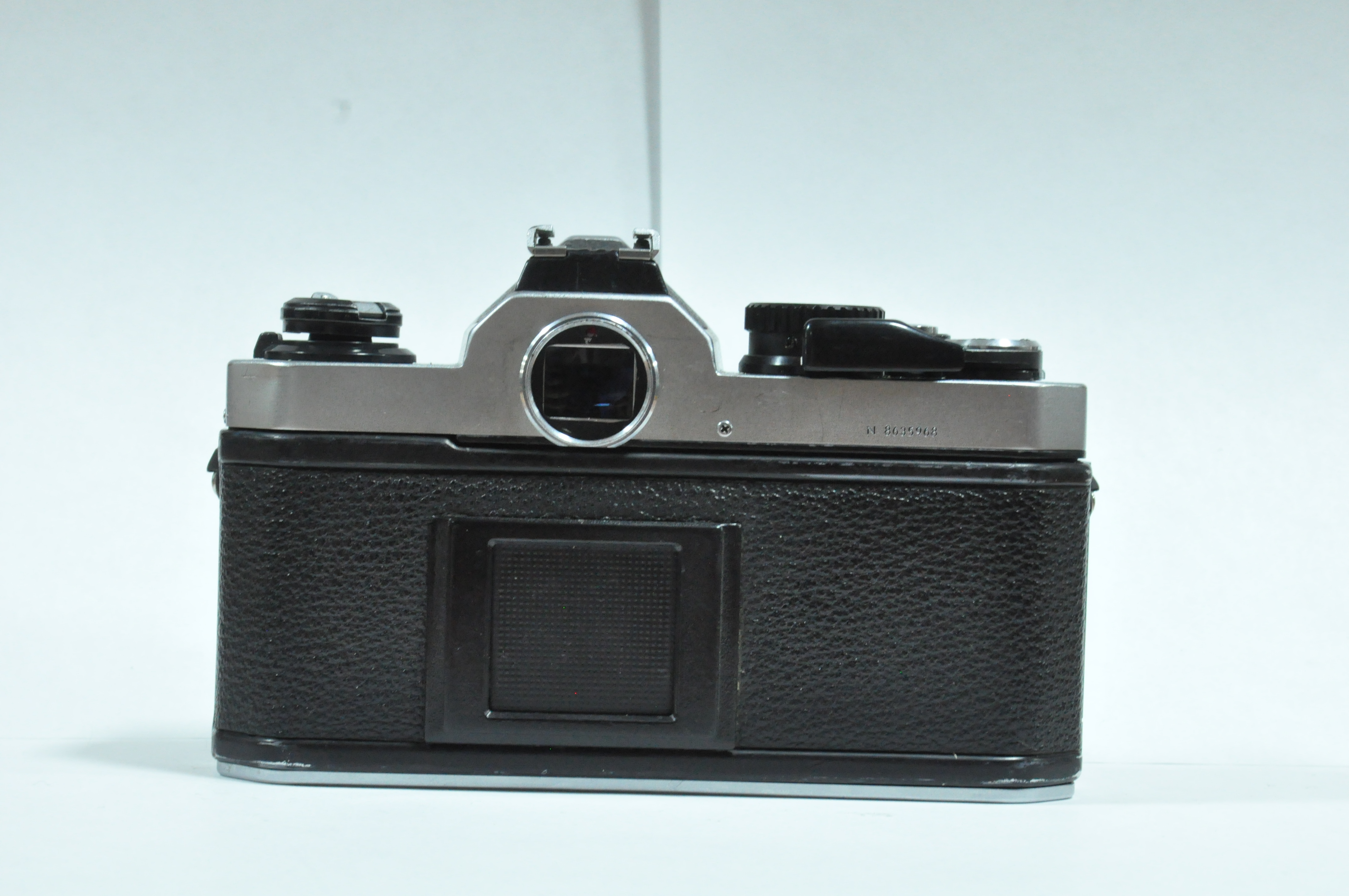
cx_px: 674
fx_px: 2919
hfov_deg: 26.0
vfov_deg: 17.4
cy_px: 448
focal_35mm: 78
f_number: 13
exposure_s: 1/20
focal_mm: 52
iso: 3200
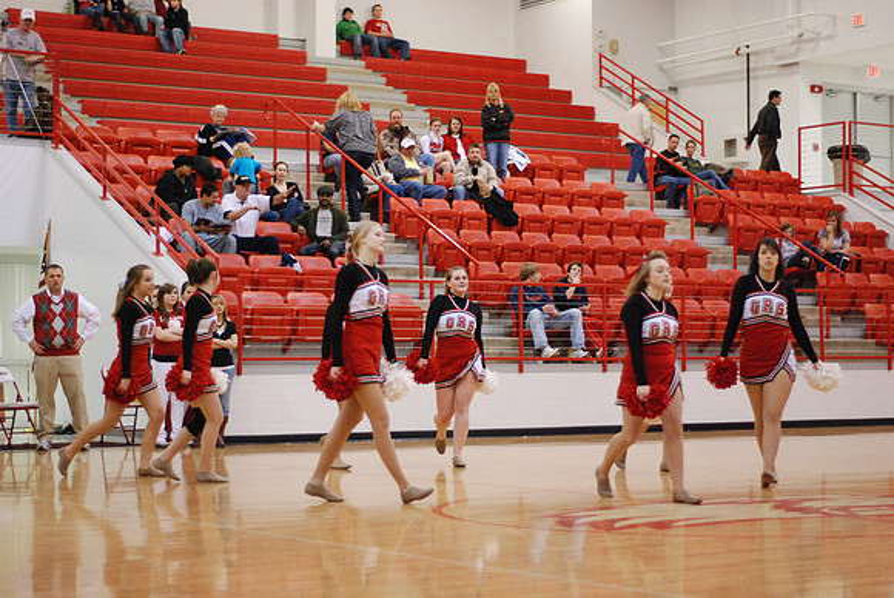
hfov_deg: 27.0
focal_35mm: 75
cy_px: 299
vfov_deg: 18.2
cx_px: 447
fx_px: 1864
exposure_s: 1/250
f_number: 1.8
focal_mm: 50
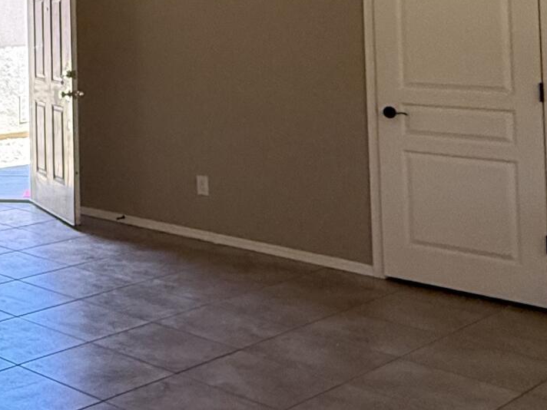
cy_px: -16
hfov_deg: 27.7
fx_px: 932
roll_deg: +0.6
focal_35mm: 59
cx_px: -146
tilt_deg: +2.0
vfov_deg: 23.6
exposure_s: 1/120
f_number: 2.2
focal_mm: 2.22
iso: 200
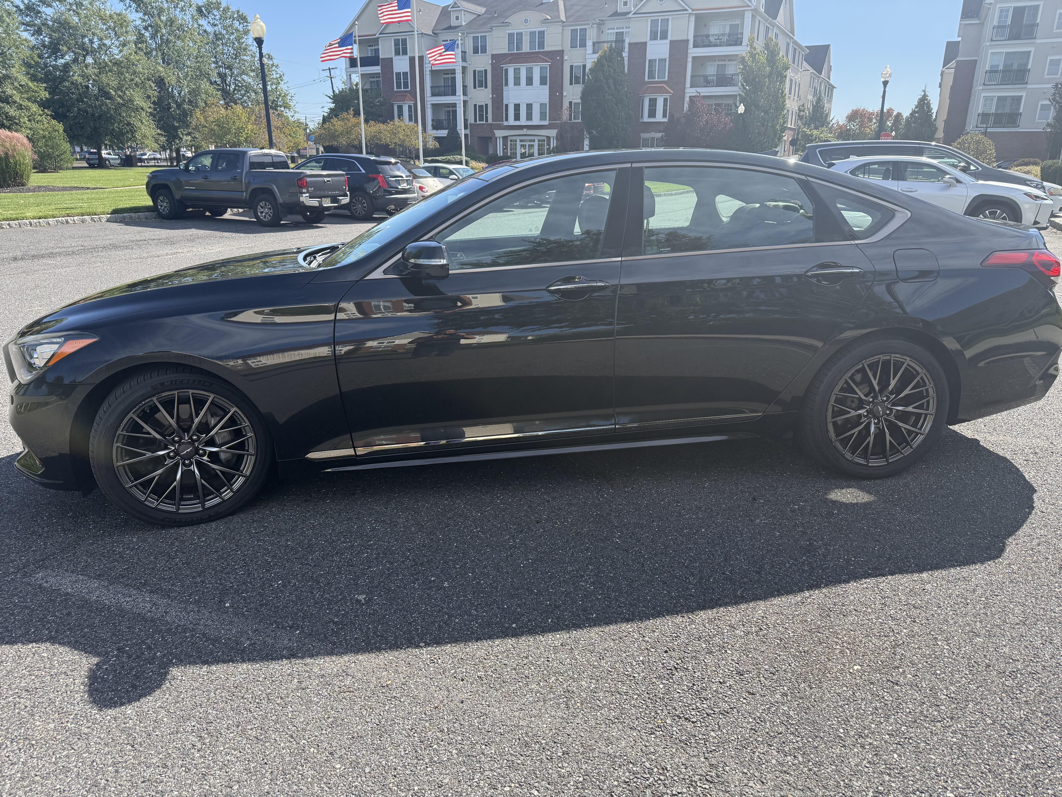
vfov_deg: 56.8
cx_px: 531
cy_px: 398
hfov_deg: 71.6
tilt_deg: -18.3
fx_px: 736
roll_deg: -0.8
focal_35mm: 24
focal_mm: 6.76
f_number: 1.78
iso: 100
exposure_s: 1/2232
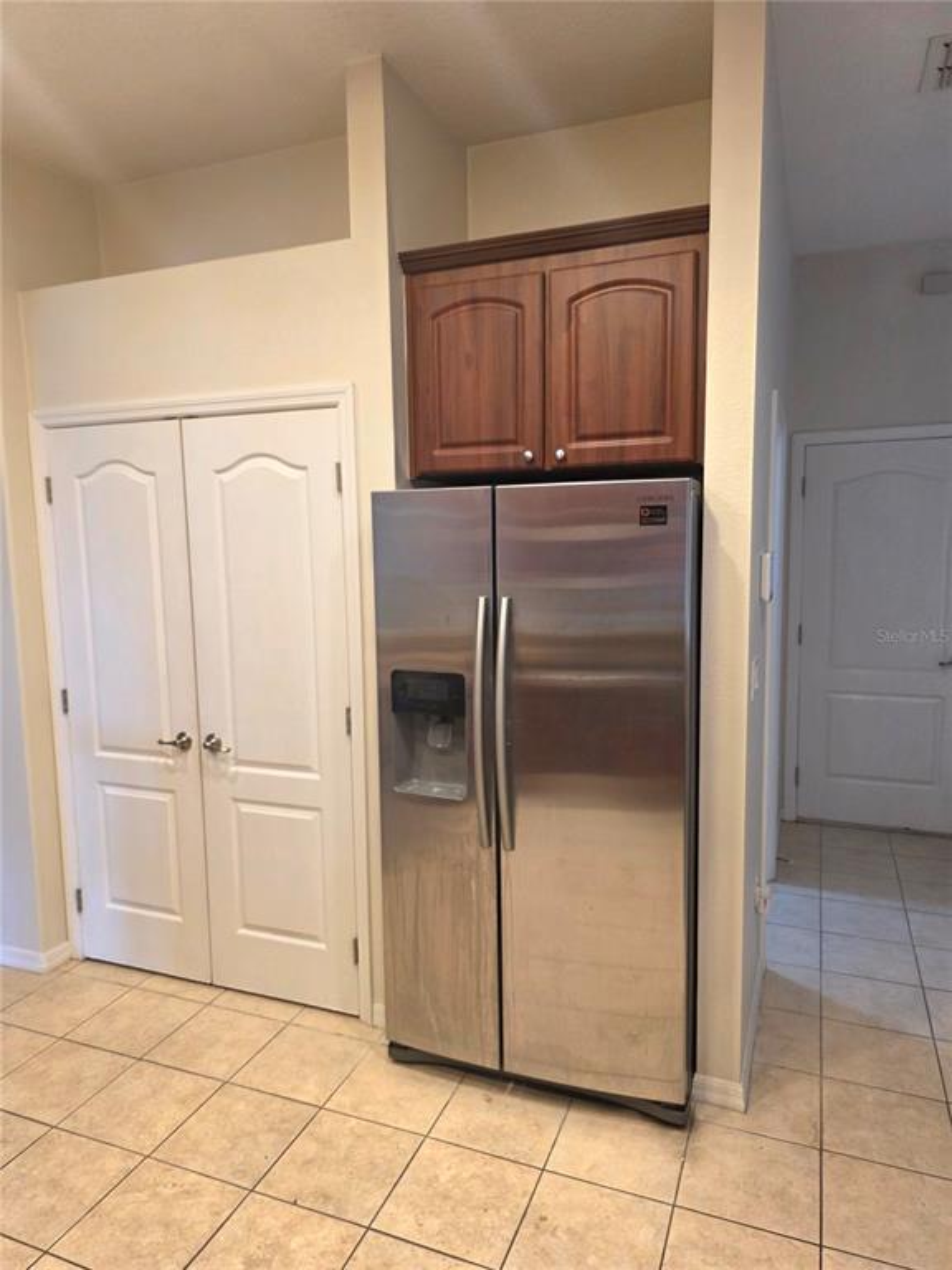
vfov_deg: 73.9
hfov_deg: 58.9
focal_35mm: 23
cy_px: 635
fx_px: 843
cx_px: 476
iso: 400
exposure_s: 1/120
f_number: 1.7
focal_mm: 6.3
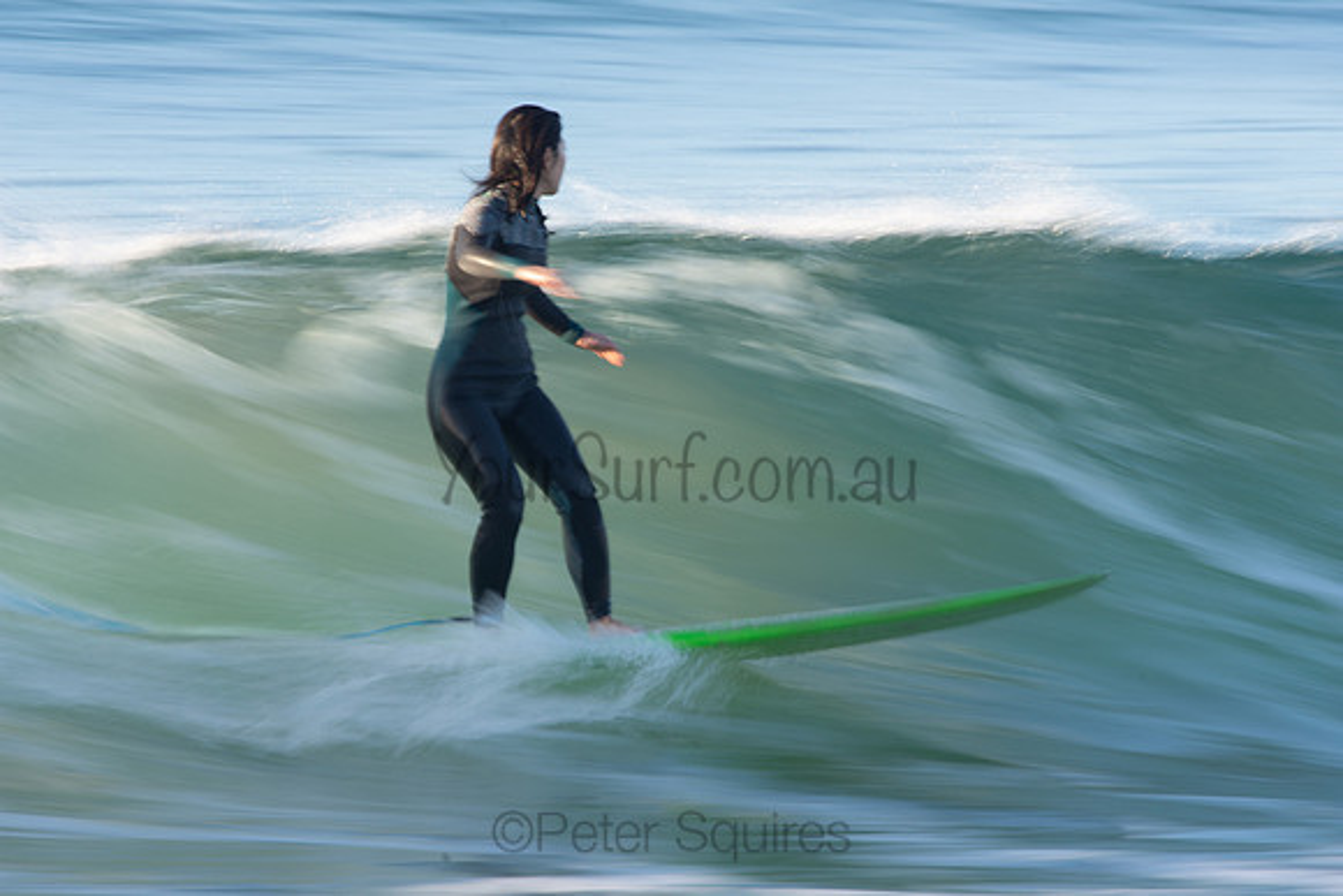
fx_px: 27984
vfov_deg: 1.8
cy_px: 448
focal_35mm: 750
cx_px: 672
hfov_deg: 2.7
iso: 100
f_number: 18
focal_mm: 500
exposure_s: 1/15
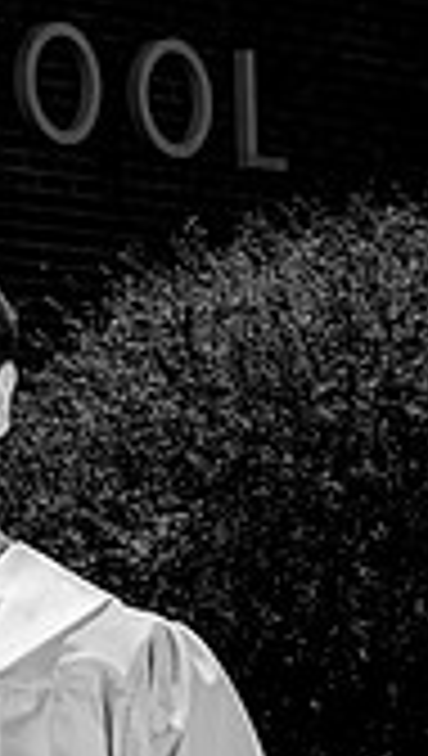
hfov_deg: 4.4
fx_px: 5446
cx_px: -779
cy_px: 497
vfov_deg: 7.9
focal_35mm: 271
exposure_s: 1/200
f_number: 14
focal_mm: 50
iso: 125
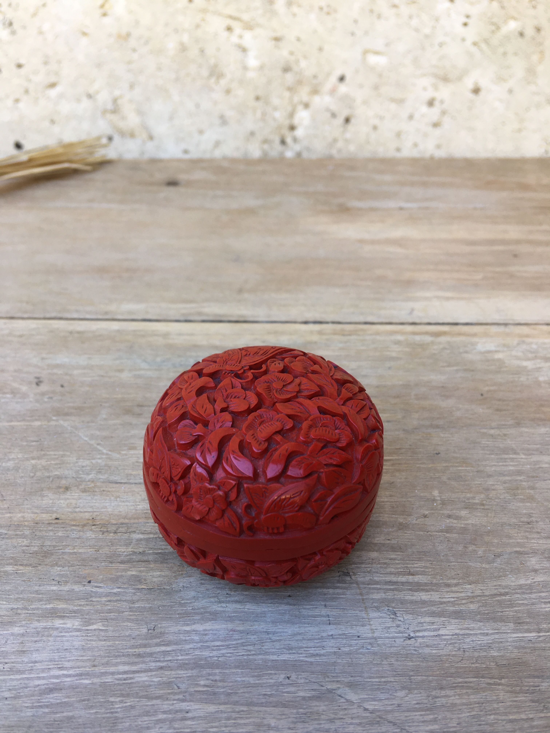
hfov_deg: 48.2
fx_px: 614
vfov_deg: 61.7
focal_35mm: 29
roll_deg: -0.4
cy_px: 366
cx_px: 275
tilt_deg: -34.7
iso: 25
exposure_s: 1/50
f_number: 2.2
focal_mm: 4.15
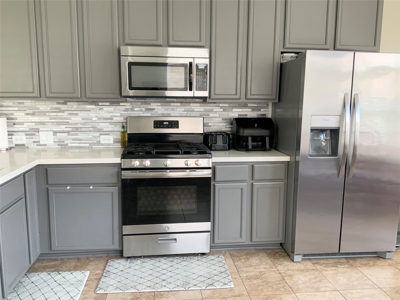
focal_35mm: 29
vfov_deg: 48.2
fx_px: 335
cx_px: 200
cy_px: 150
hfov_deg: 61.7
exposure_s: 1/60
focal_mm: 3
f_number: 1.8
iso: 100
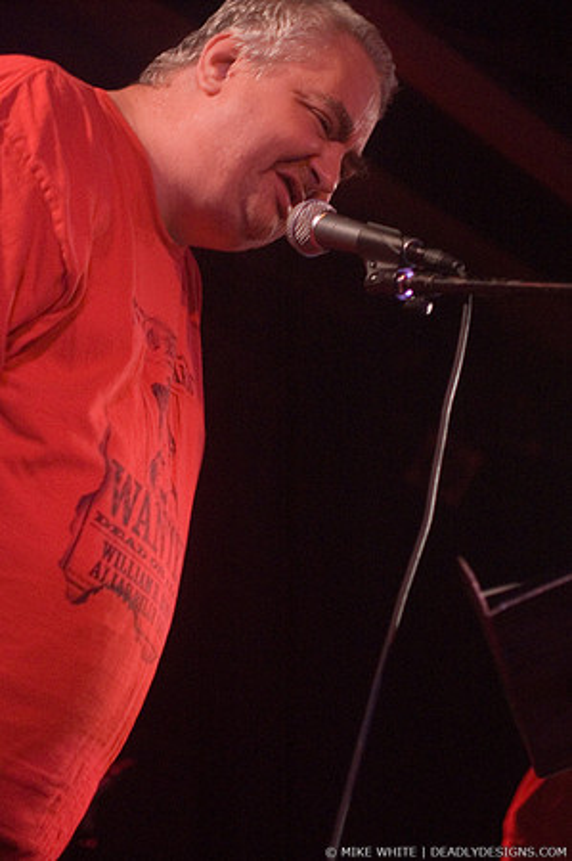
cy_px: 430
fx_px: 2078
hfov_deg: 15.7
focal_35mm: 87
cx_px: 286
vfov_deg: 23.4
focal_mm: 58
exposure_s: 1/40
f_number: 2.8
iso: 800
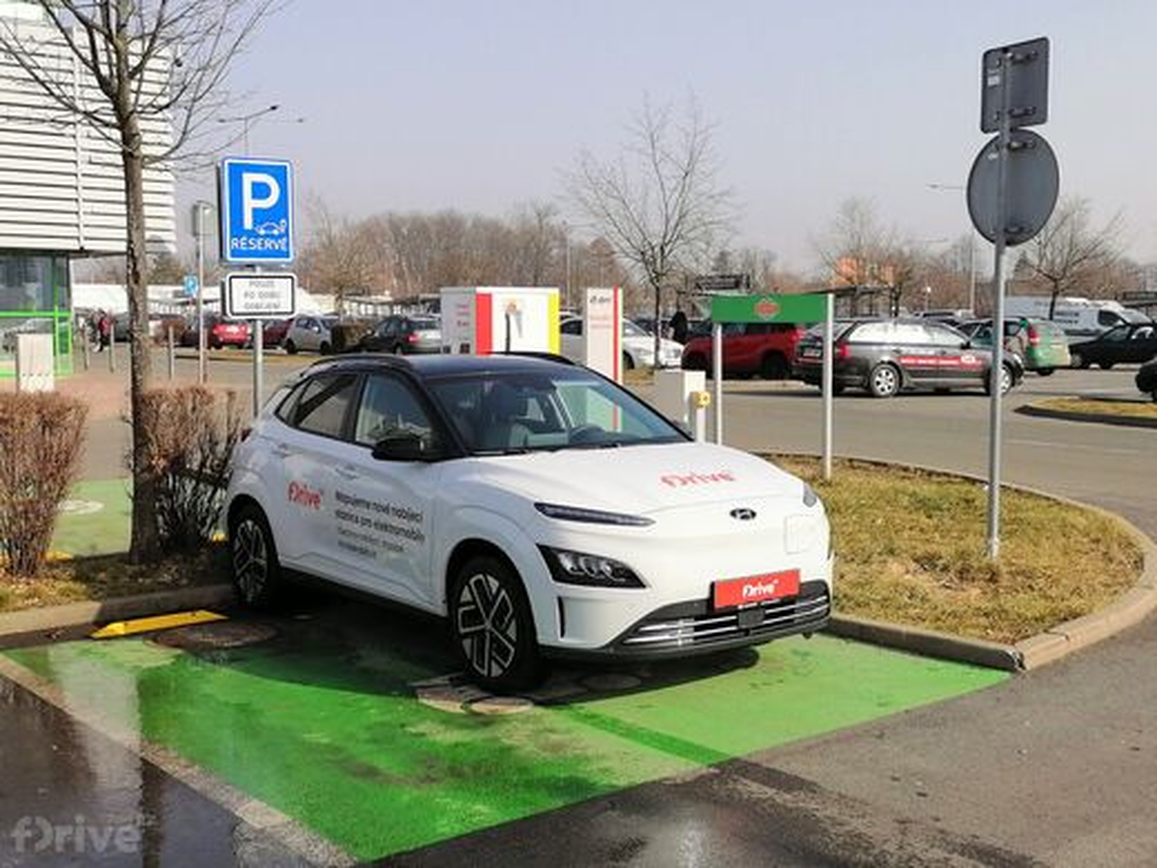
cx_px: 578
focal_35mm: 42
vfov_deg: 34.3
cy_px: 434
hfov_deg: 44.8
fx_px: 1404
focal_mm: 5.3
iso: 50
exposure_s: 1/1862
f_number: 1.8
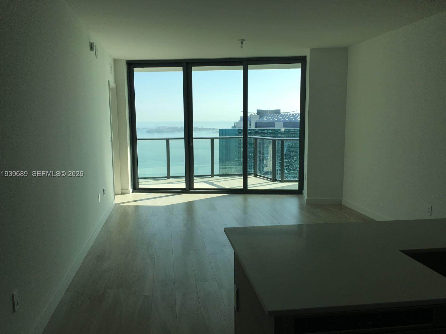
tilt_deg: -9.1
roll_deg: +0.1
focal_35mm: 31
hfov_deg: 58.3
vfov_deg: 45.4
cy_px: 174
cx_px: 229
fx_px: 399
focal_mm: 4.15
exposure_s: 1/962
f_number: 2.2
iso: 25
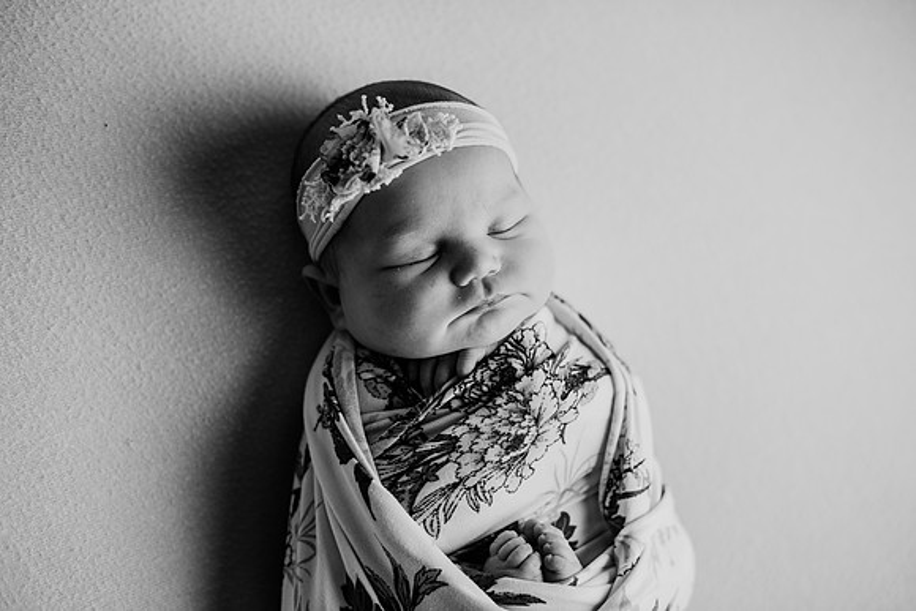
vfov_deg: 27.0
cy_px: 306
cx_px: 458
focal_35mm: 50
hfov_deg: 39.6
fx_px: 1272
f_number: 2.5
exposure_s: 1/160
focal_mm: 50
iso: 100
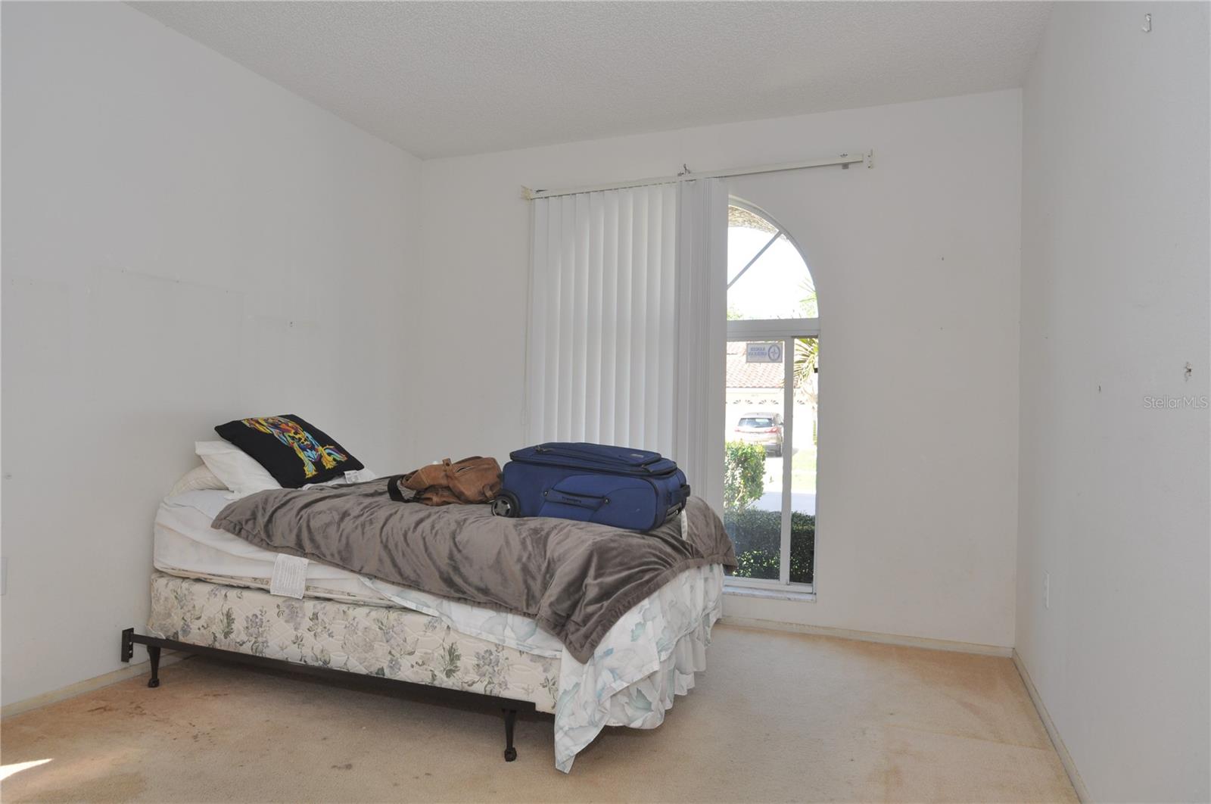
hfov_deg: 81.3
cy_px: 402
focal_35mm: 21
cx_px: 606
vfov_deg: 59.3
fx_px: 705
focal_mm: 14
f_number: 5.6
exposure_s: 1/125
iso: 320
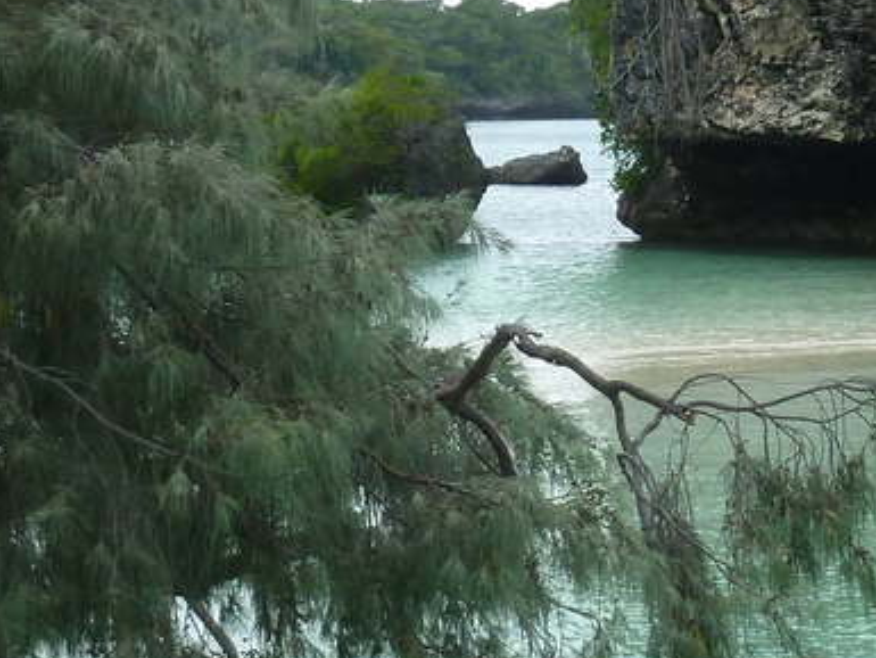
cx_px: 771
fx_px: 3468
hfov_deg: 14.3
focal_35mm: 137
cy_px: 241
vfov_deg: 10.8
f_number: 3.7
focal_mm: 7.3
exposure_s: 1/100
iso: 160
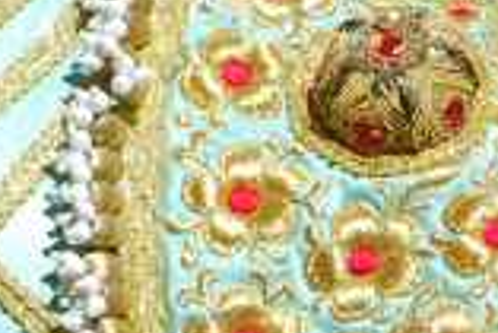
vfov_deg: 2.3
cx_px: -428
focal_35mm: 607
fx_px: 8404
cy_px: -306
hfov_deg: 3.4
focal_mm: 62
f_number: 5.6
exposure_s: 1/500
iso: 100
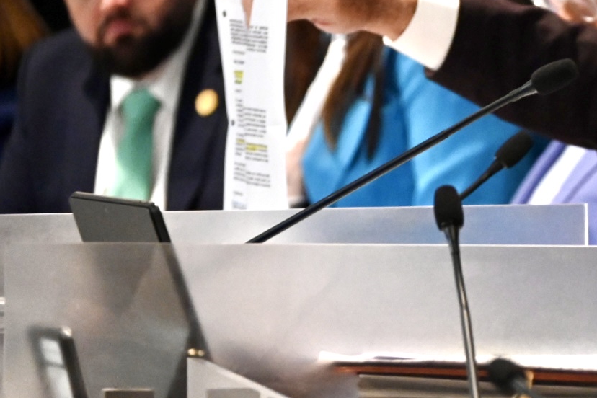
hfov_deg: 4.3
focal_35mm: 483
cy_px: 75
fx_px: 8009
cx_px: 537
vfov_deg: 2.8
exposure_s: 1/250
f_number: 5.6
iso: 5000
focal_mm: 165
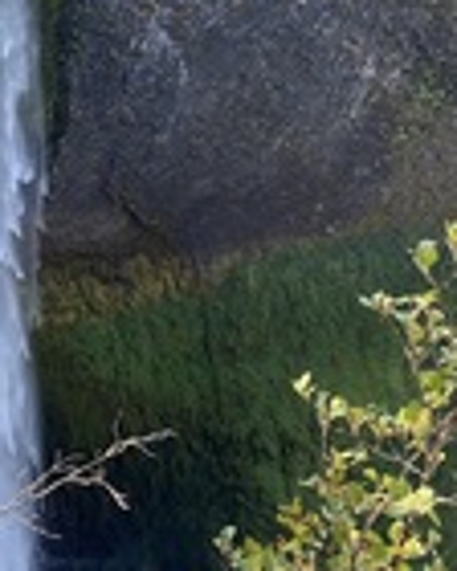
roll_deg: +3.2
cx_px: -78
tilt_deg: -23.3
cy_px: 33
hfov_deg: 15.8
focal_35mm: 94
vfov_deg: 19.9
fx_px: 1589
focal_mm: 4.25
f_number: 1.8
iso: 40
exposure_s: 1/121
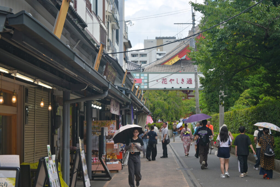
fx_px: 560
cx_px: 140
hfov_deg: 28.1
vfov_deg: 18.9
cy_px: 94
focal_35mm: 72
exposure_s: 1/250
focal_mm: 48
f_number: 6
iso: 100
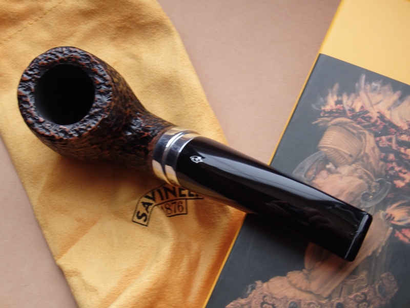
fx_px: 711
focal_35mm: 60
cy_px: 154
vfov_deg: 24.4
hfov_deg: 32.2
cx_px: 205
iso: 125
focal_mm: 10.8
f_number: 4.2
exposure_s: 1/8
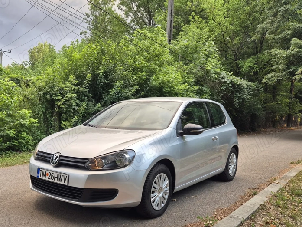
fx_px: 288
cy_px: 148
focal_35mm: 33
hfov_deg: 54.8
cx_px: 115
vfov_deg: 42.5
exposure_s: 1/180
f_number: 1.8
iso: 40
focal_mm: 5.4
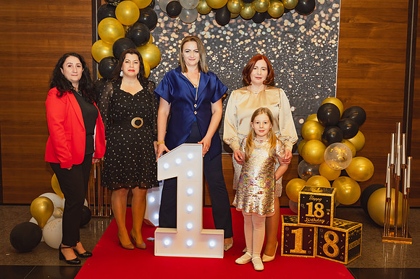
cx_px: 201
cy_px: 137
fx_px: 476
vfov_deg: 32.7
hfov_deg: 47.6
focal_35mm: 41
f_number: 3.2
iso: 1600
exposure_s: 1/200
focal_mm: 39
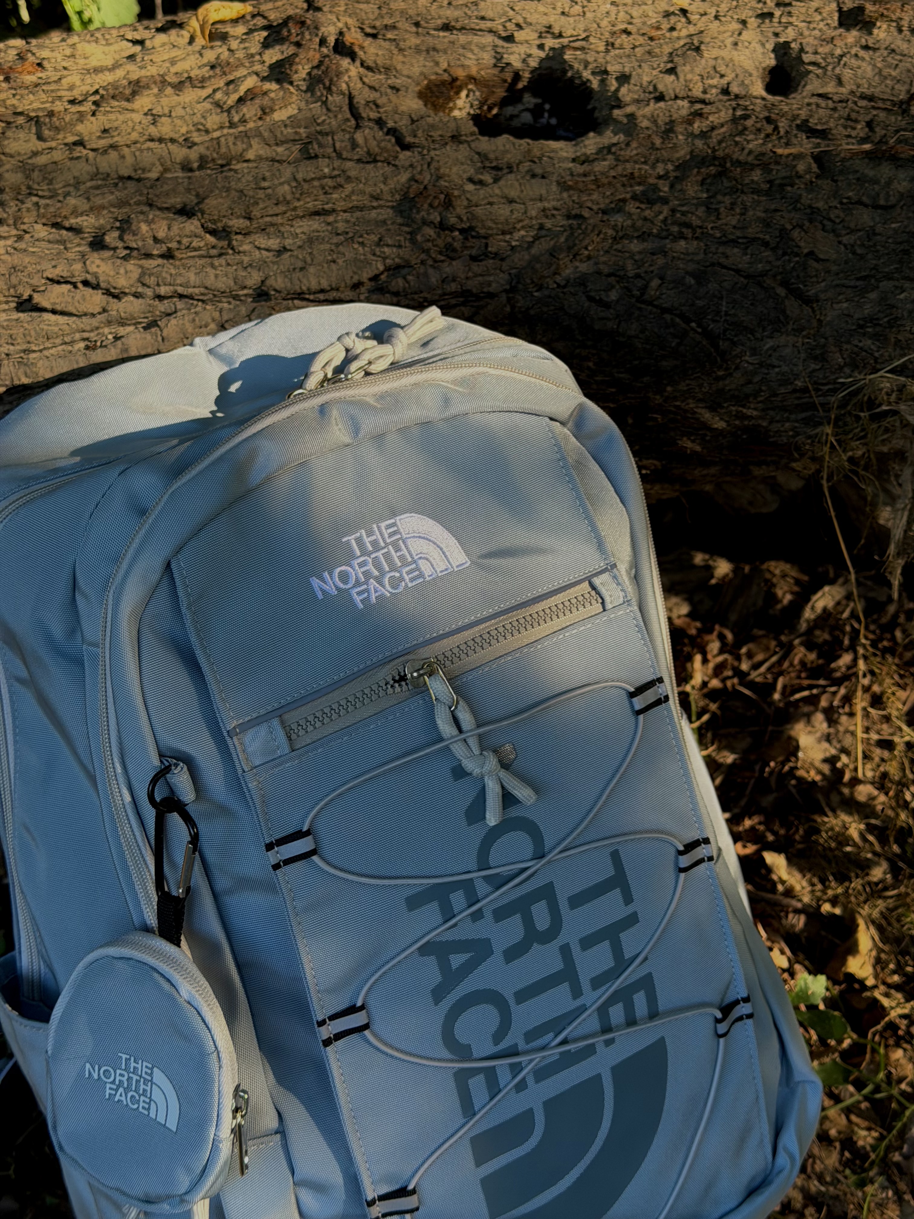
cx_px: 457
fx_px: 1690
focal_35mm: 48
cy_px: 610
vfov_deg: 39.7
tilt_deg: -32.2
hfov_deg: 30.3
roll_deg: -0.3
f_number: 1.78
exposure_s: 1/130
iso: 50
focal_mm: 6.76
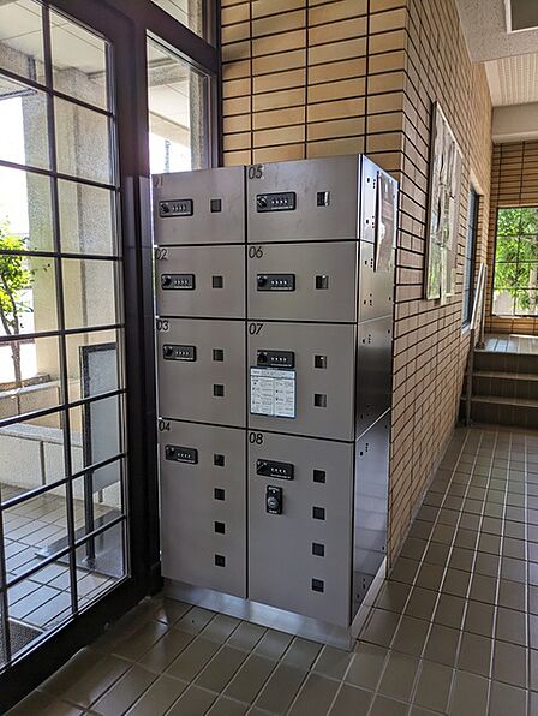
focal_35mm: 25
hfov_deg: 54.9
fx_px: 517
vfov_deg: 69.3
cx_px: 269
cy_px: 358
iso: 61
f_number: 1.89
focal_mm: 5.43
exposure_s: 1/201
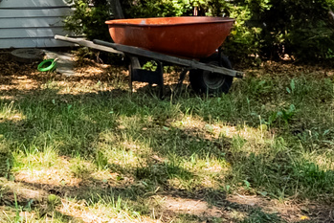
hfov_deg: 18.2
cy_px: -61
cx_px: -221
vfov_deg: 14.0
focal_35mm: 94
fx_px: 872
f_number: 5
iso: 320
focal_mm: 16
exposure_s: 1/1250
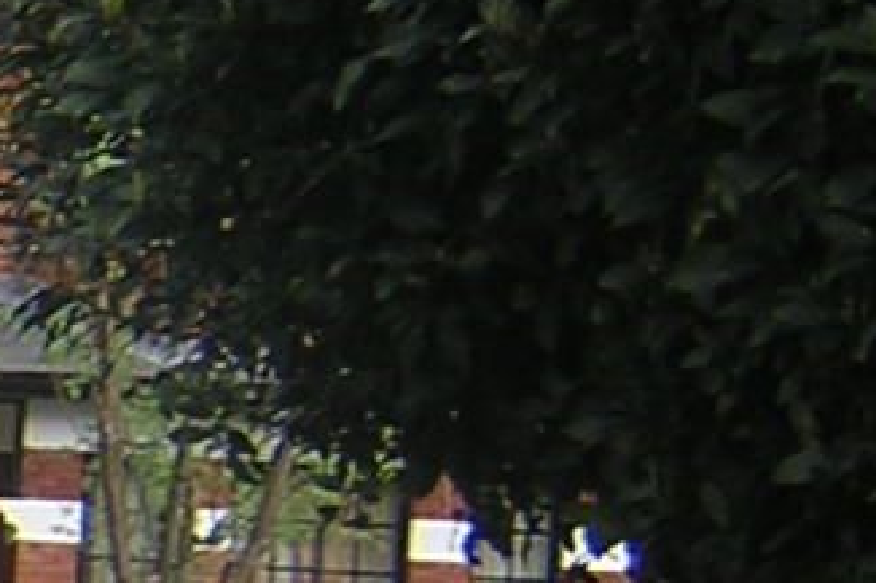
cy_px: 647
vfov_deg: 7.4
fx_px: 4475
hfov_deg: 10.0
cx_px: -1137
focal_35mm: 184
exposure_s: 1/200
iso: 100
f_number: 2.6
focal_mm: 4.7
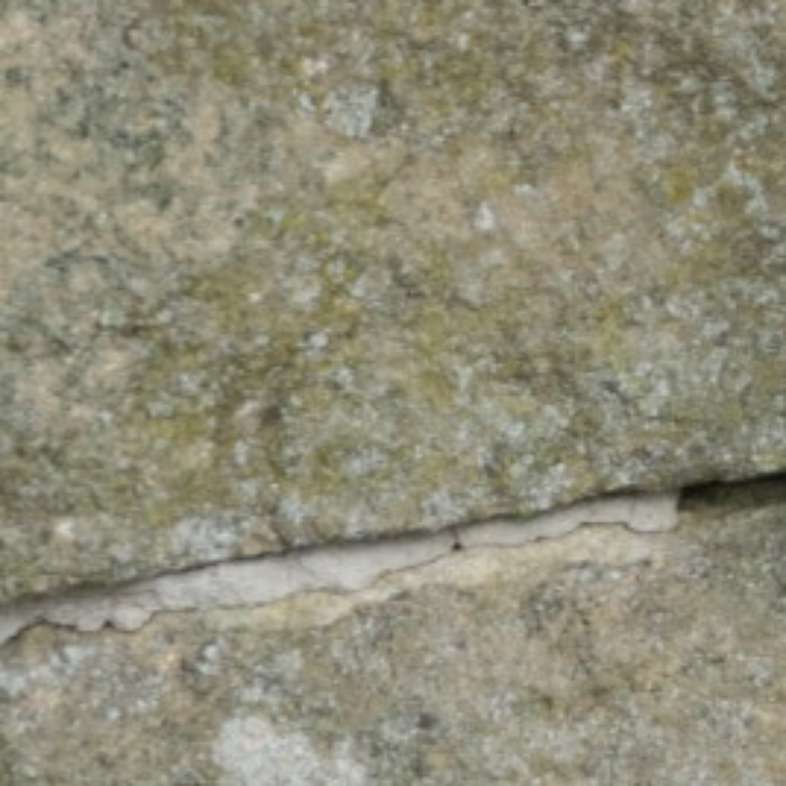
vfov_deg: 5.0
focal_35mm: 349
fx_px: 8966
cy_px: -75
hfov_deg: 4.7
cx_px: 2909
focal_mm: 43
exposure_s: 1/160
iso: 200
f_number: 4.5
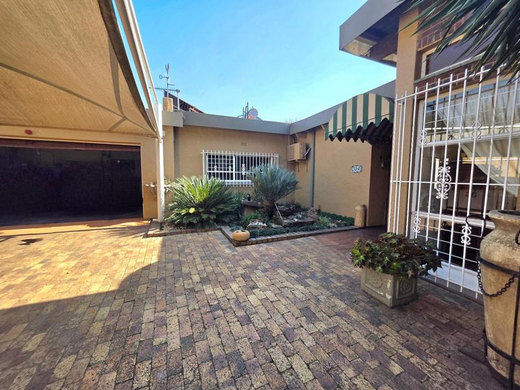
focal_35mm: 13
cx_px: 260
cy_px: 195
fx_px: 195
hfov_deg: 106.2
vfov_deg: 89.9
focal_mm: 2.2
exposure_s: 1/769
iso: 40
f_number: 1.9
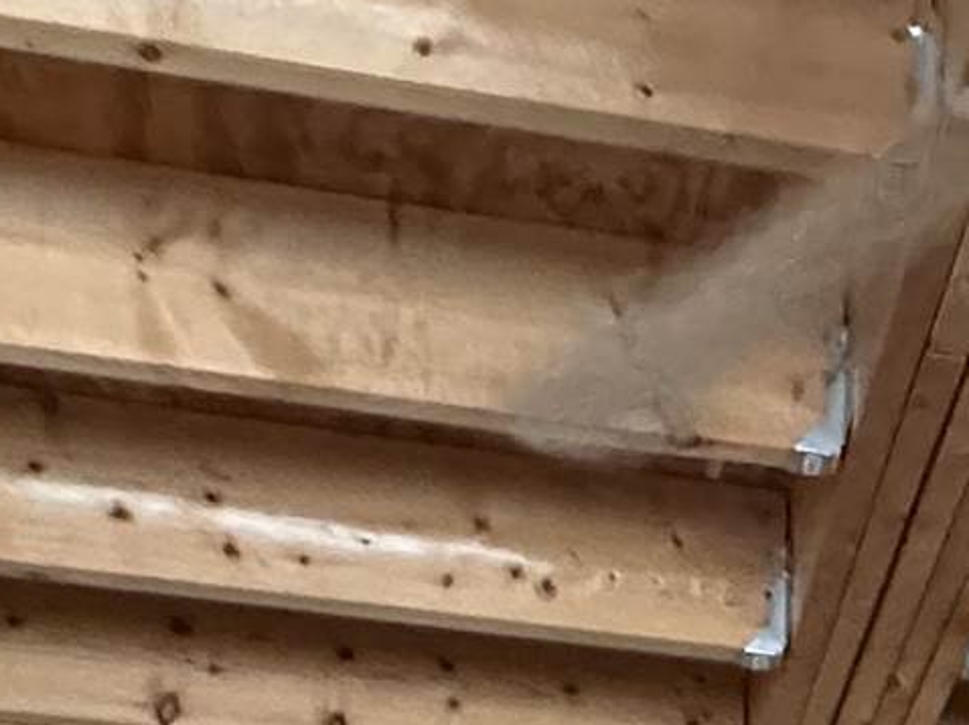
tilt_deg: +0.7
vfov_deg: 12.2
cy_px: 1863
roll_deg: -0.4
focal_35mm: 90
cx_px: 953
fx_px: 2518
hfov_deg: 21.1
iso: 1000
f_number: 2.2
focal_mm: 2.22
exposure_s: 1/60
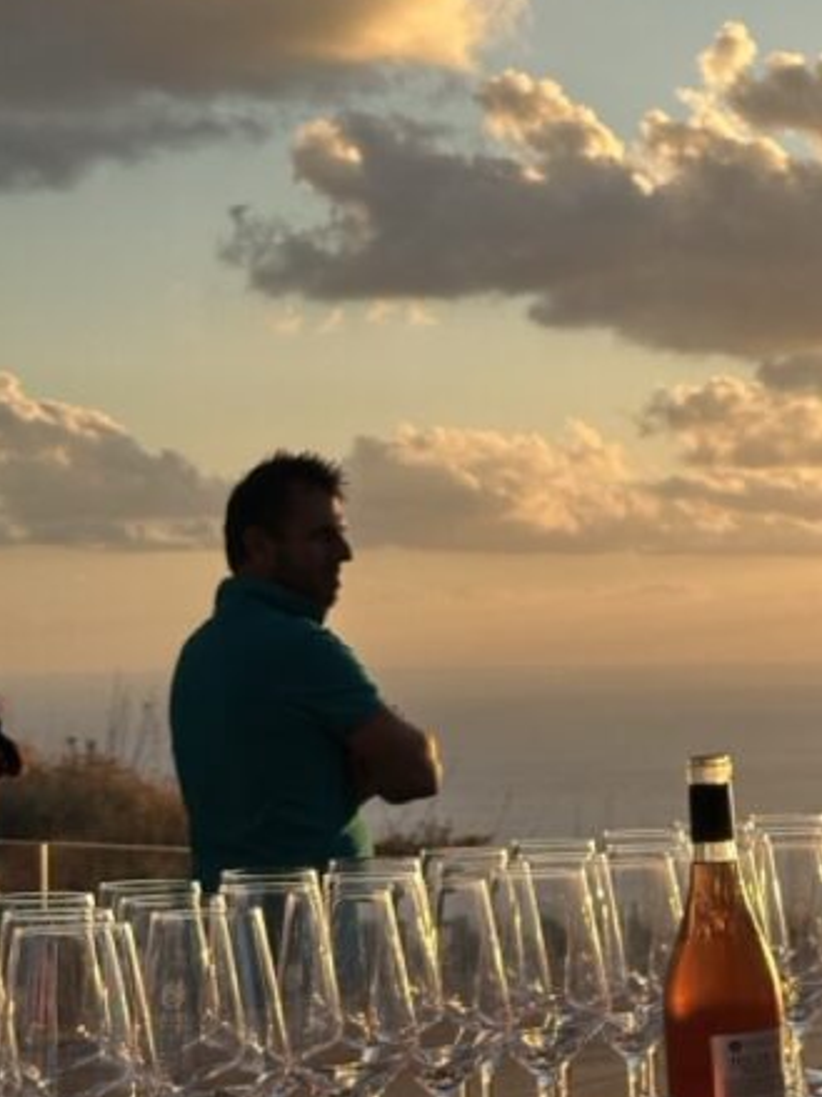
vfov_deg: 17.5
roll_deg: -0.3
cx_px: 904
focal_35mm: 112
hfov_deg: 13.0
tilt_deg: -0.9
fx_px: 3548
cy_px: 685
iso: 64
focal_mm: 6.86
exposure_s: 1/1953
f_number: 1.78
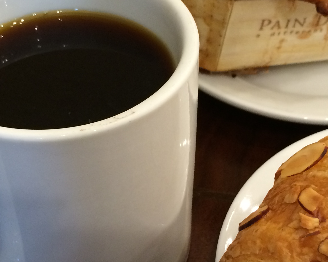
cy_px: 148
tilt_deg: -46.4
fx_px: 660
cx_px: 187
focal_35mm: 68
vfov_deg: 22.5
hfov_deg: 27.9
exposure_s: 1/30
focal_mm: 4.15
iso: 160
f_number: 2.2
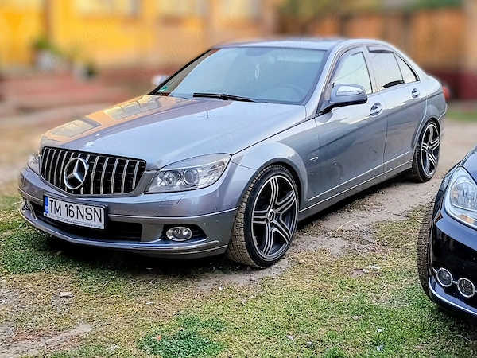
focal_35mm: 29
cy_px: 179
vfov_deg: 48.2
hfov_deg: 61.7
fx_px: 400
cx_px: 238
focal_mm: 4.22
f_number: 1.8
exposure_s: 1/100
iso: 50
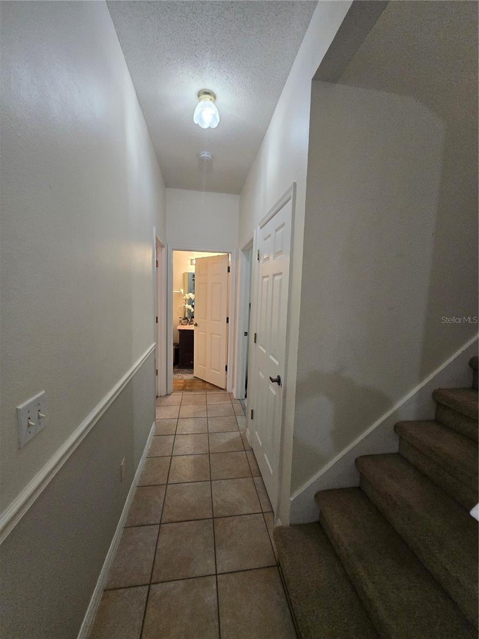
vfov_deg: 106.2
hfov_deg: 89.9
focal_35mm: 13
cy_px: 320
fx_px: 240
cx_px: 240
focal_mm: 1.7
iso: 320
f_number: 2.2
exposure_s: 1/60
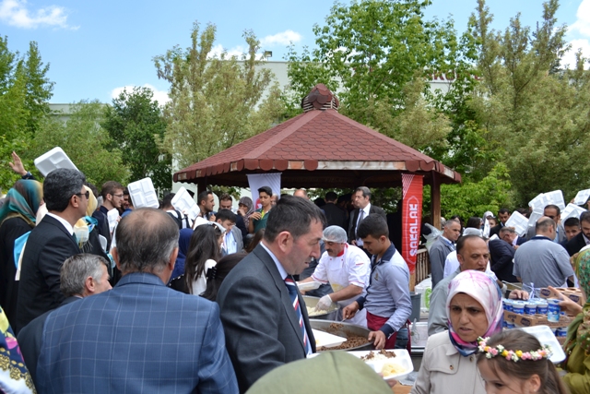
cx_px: 295
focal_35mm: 30
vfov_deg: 43.6
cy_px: 197
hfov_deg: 61.9
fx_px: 492
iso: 100
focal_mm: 20
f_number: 7.1
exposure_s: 1/200
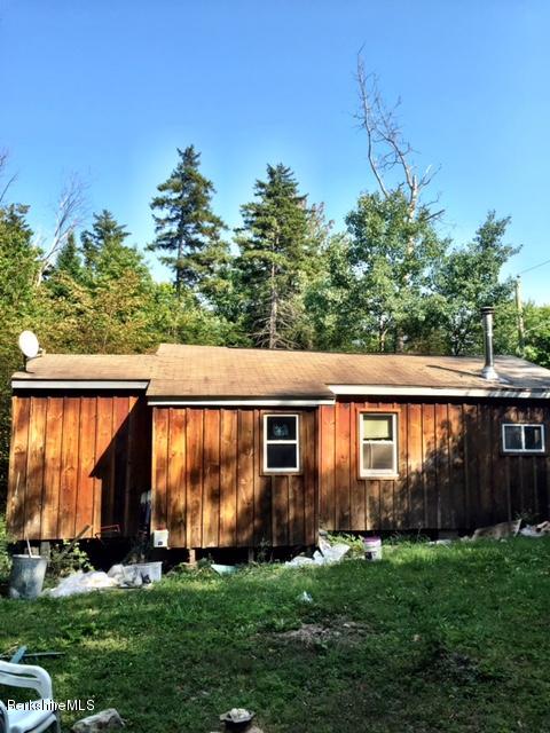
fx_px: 614
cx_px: 275
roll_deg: +1.0
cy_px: 366
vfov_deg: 61.7
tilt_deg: +7.1
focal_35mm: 29
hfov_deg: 48.2
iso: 32
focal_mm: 4.15
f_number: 2.2
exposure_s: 1/719
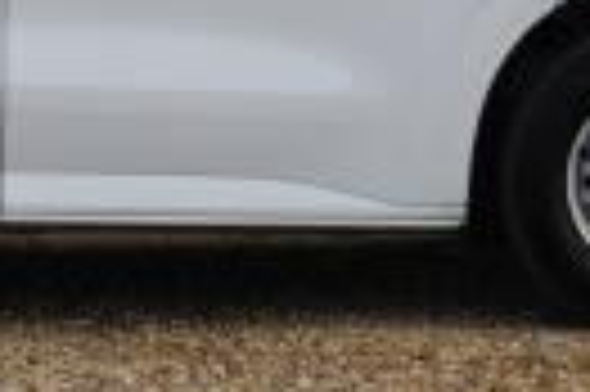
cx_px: -81
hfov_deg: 9.0
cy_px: -176
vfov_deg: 6.0
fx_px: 3723
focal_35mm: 227
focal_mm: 31
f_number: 7.1
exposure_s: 1/80
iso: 100
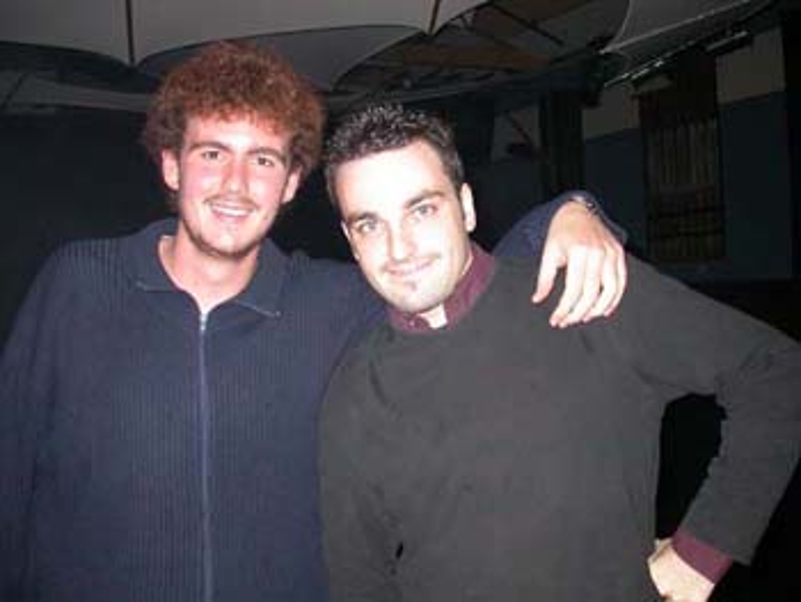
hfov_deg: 48.9
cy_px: 301
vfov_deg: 37.8
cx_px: 400
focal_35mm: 38
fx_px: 880
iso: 200
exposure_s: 1/60
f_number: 2.6
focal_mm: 7.85
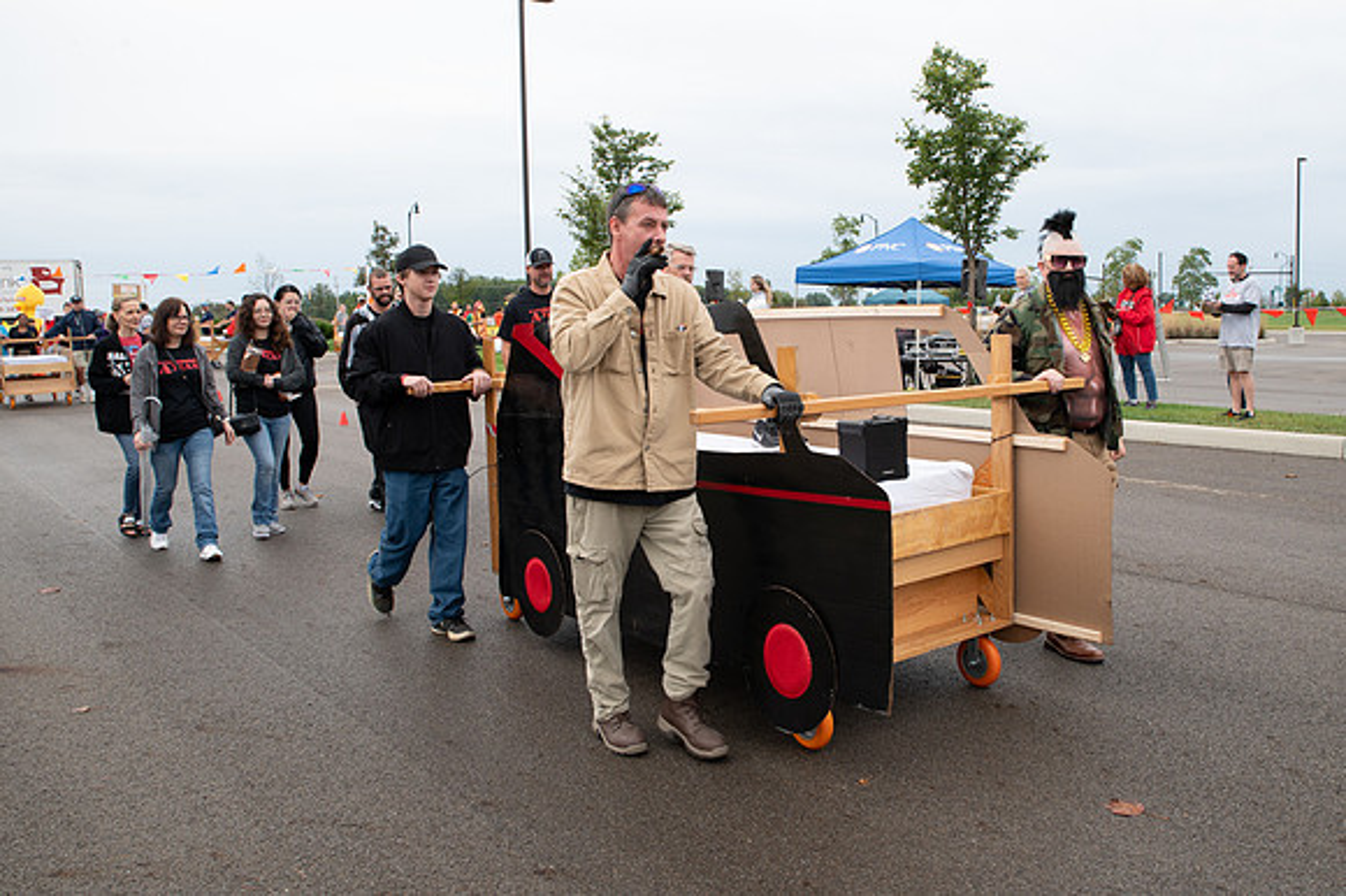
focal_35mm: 29
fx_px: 1101
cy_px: 431
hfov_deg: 62.6
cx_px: 769
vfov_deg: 44.2
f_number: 10
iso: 640
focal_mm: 24
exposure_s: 1/200
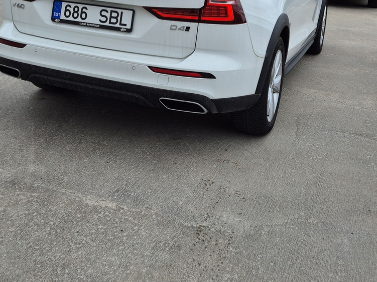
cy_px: 32
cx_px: 142
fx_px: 534
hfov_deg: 38.7
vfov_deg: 28.6
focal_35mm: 49
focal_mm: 5.4
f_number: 1.8
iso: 25
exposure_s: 1/1404
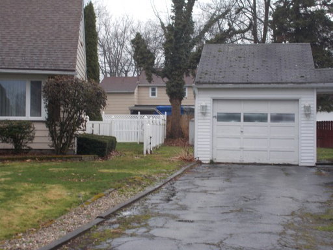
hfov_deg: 29.4
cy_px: 125
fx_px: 635
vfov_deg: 22.3
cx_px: 166
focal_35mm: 66
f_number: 5.3
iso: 100
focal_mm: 11.8
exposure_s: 1/60
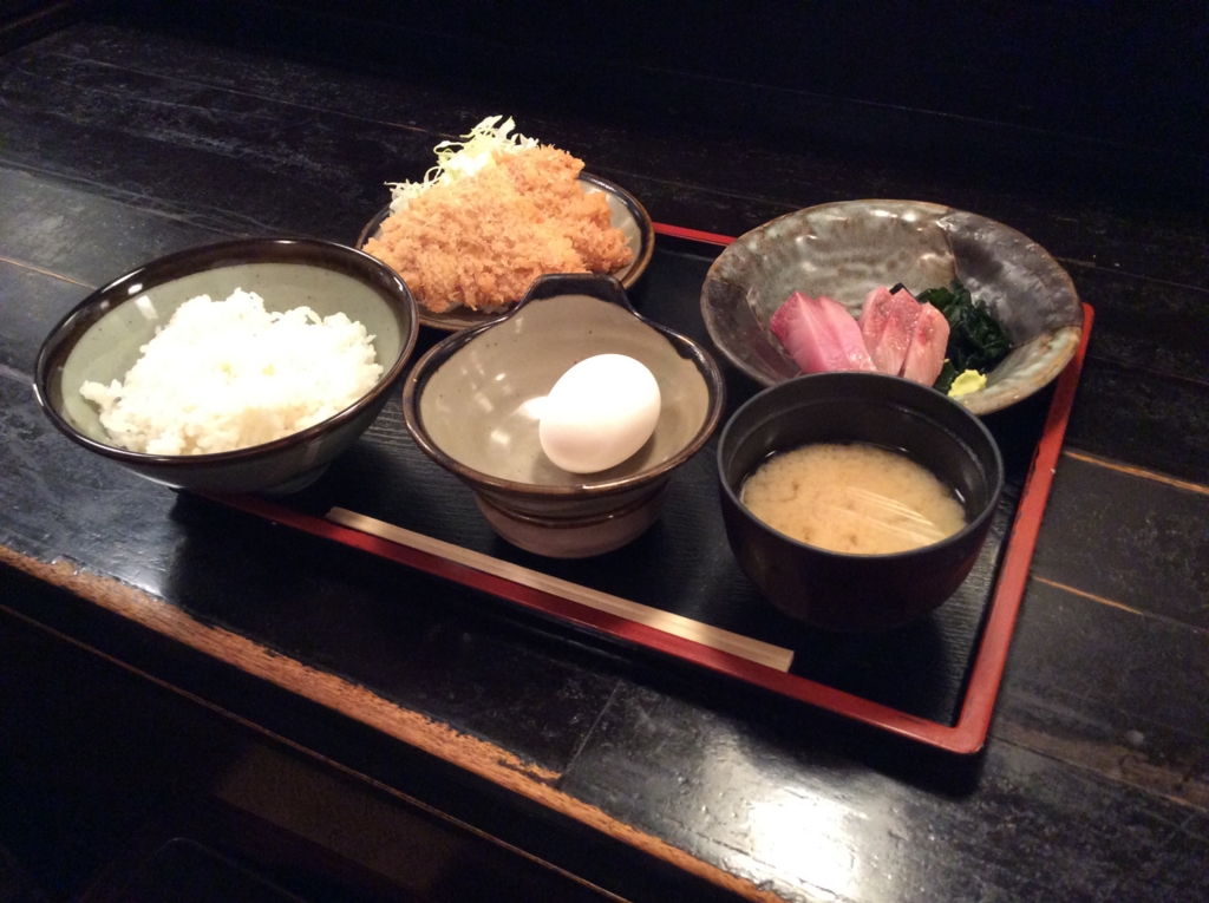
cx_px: 604
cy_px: 452
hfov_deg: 56.9
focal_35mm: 32
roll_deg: +4.9
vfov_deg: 44.1
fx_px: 1116
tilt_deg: -44.3
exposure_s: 1/15
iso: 250
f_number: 2.4
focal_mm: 3.3
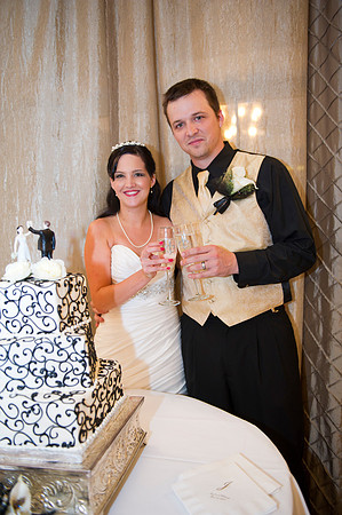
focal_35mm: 32
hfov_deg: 41.0
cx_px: 171
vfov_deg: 58.8
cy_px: 258
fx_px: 457
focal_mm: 32
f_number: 2.8
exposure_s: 1/60
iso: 1250
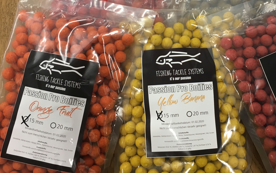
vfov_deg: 27.0
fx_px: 354
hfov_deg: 42.3
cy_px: 43
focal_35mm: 47
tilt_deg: -80.0
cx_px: 175
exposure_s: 1/33
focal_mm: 4.15
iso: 80
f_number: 2.2
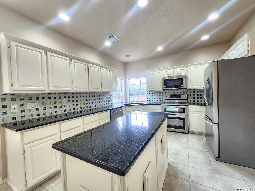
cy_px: 96
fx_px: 96
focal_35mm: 13
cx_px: 128
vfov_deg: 89.9
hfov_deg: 106.2
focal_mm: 2.2
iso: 320
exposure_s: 1/60
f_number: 2.2
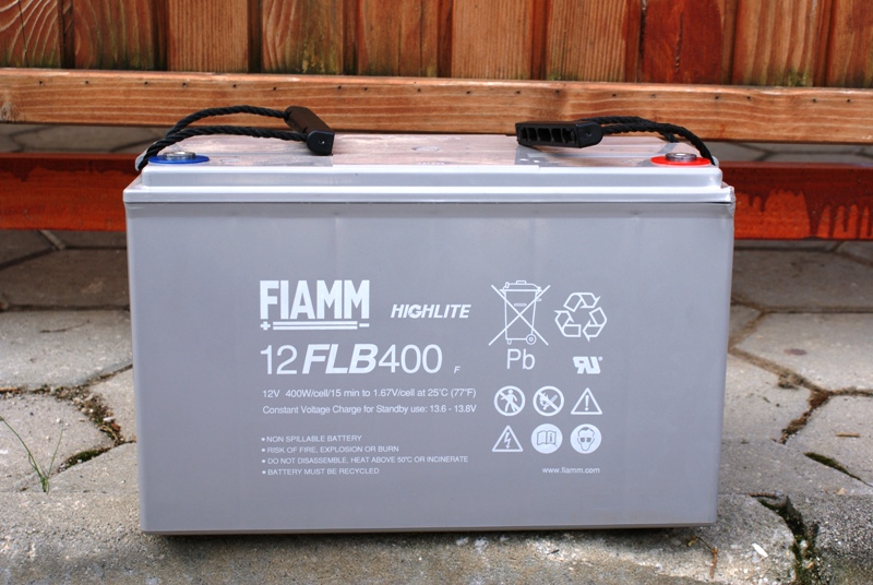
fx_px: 1275
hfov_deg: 37.8
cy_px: 292
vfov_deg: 25.8
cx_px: 436
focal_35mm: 52
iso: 100
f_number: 8
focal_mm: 35
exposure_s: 1/80
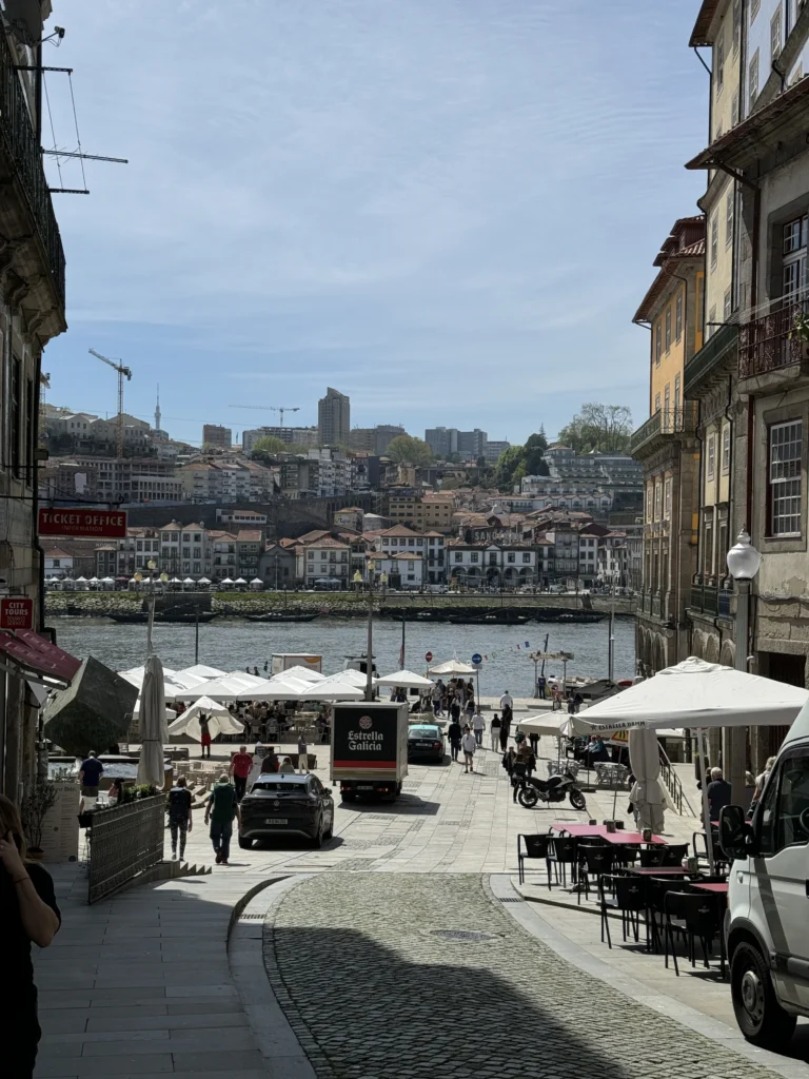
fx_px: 1496
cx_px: 404
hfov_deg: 30.3
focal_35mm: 48
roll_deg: -0.7
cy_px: 540
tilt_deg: +1.9
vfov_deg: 39.7
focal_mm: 6.86
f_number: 1.78
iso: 64
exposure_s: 1/7092
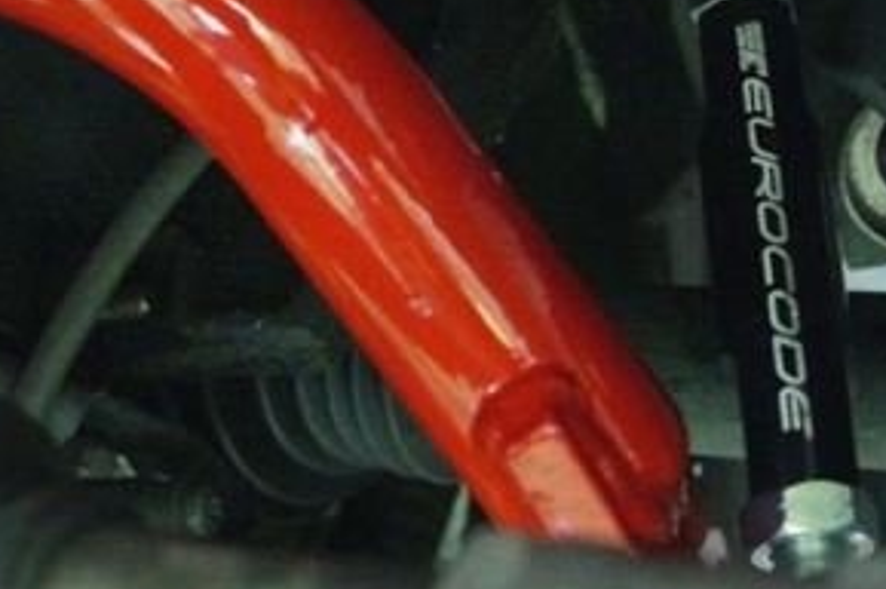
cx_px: 644
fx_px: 1795
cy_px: 204
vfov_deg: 18.6
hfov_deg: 27.4
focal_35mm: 73
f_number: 4.5
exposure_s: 1/6
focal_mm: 24
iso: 3200
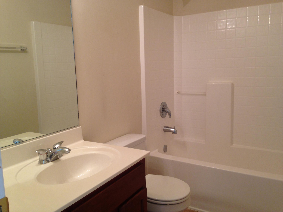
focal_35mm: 33
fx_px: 270
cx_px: 142
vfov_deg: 42.9
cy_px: 106
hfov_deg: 55.4
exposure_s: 1/20
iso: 50
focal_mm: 4.13
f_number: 2.4
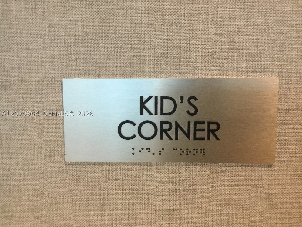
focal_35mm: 31
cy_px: 114
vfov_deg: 45.4
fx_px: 270
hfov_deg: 58.4
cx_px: 151
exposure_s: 1/30
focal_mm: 3.3
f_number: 2.4
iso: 250
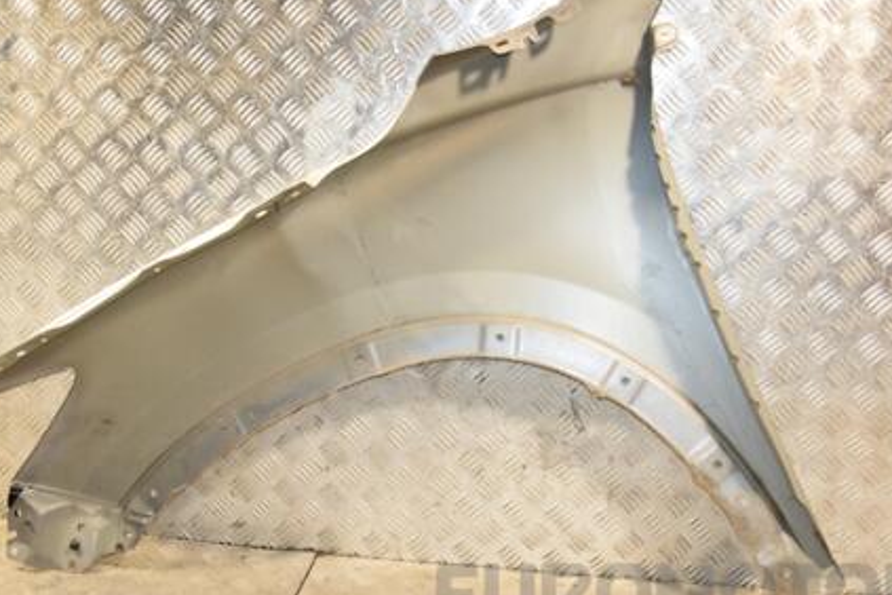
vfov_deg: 30.0
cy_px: 314
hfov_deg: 43.8
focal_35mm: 45
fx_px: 1108
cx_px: 396
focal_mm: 21
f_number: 5
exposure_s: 1/200
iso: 800
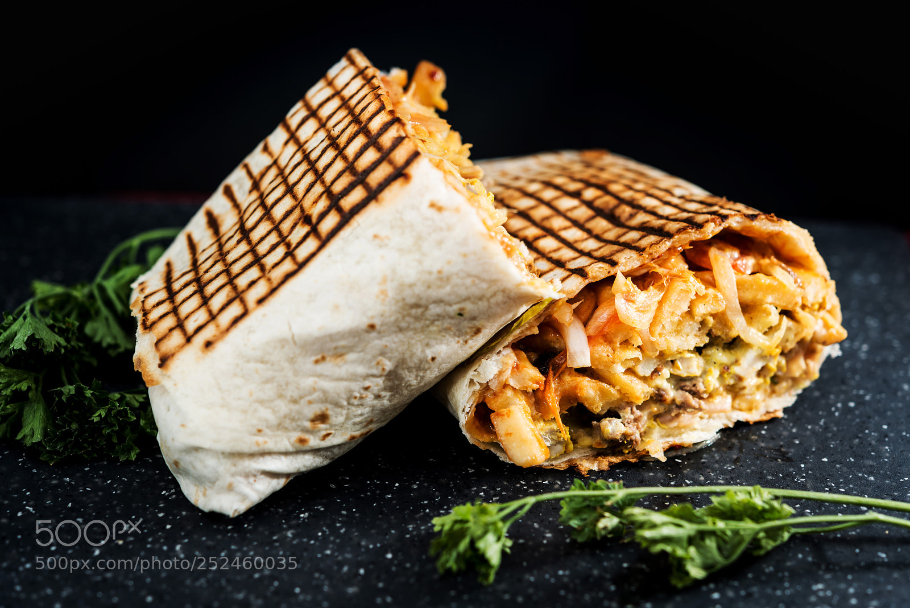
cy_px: 304
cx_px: 455
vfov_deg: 22.6
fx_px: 1517
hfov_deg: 33.4
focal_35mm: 60
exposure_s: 1/60
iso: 64
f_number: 5.6
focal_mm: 60
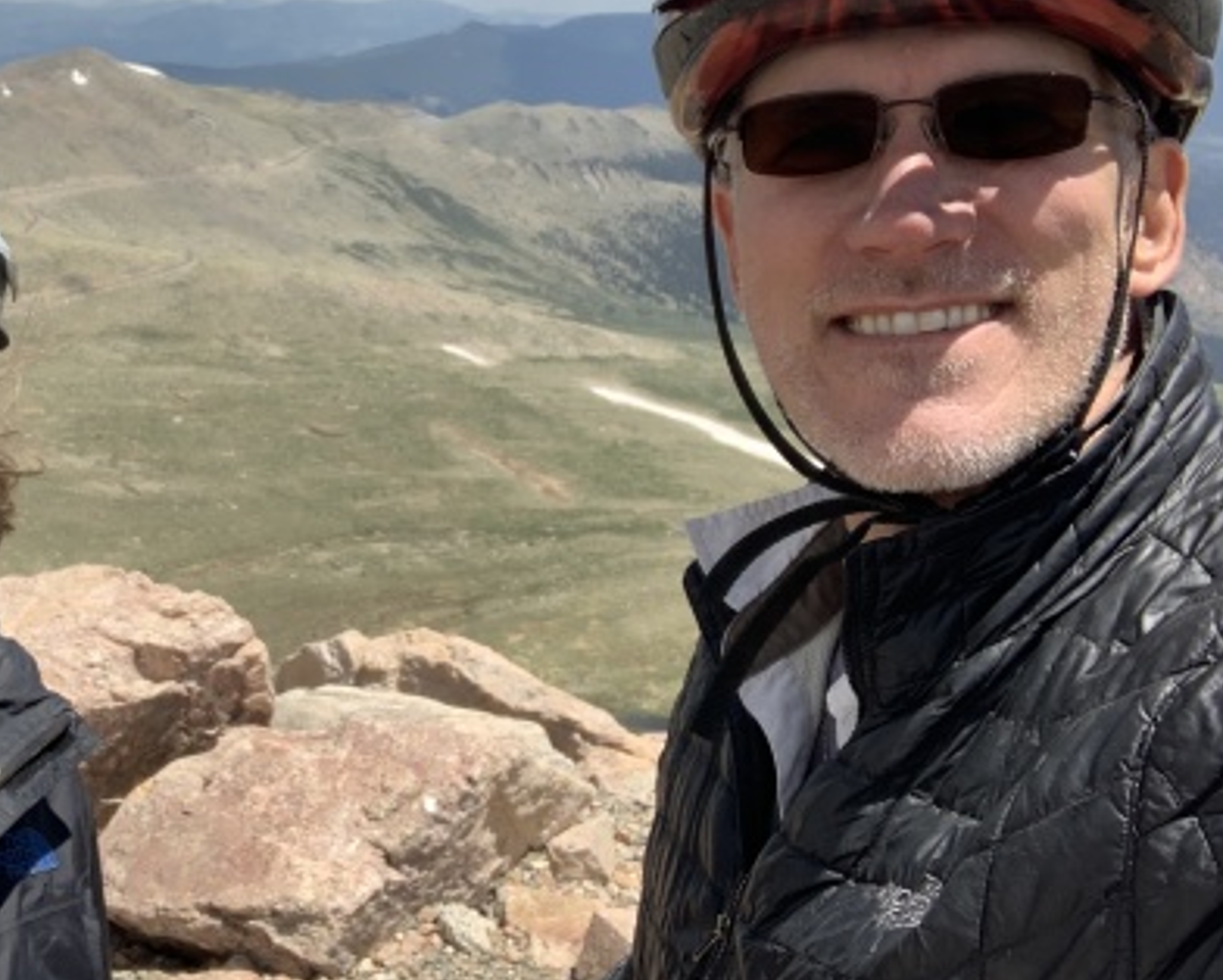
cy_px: 362
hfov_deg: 35.7
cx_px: 290
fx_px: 1847
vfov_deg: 29.6
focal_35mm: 51
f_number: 2.2
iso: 16
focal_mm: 2.87
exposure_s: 1/532
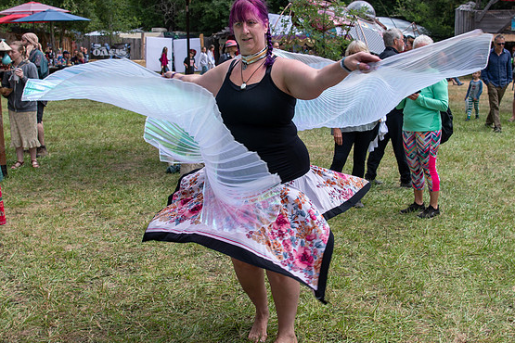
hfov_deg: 43.6
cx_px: 273
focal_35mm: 45
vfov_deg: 29.8
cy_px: 136
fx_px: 644
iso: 100
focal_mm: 24
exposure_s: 1/320
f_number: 6.3
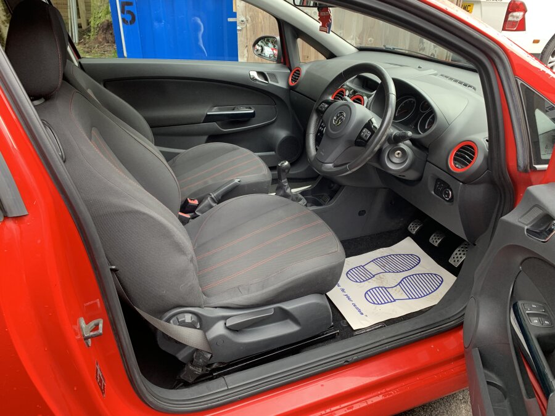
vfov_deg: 53.1
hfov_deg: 67.3
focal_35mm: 26
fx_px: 417
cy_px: 208
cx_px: 278
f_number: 1.8
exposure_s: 1/121
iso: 64
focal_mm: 4.25
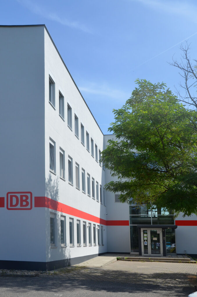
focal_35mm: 32
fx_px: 260
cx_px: 98
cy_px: 148
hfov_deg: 41.5
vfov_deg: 59.6
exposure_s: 1/1600
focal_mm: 21
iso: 400
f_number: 6.3
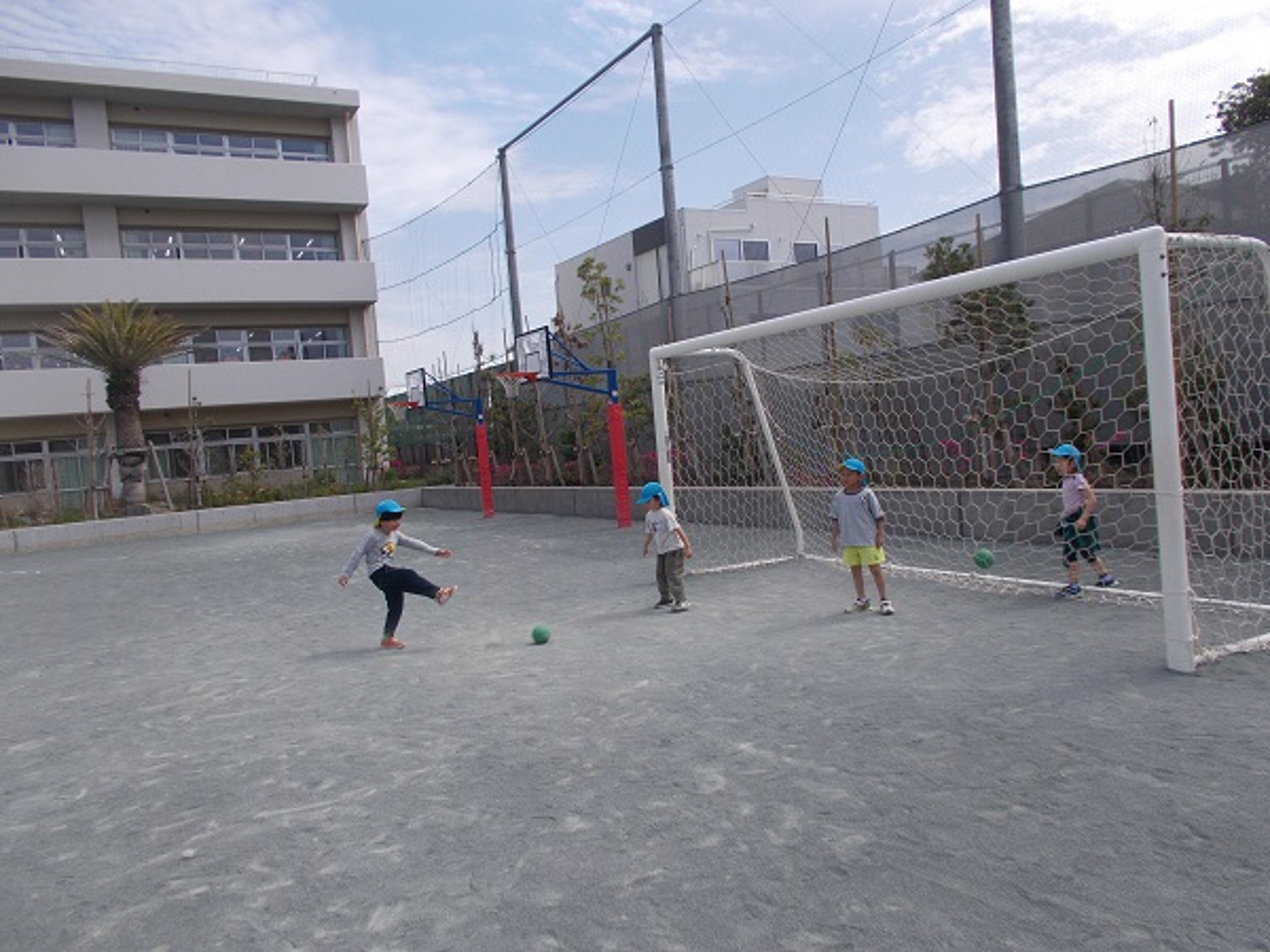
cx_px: 635
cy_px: 476
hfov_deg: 67.3
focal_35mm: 26
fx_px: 954
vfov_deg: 53.1
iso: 80
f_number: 8
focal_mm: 4.6
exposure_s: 1/160
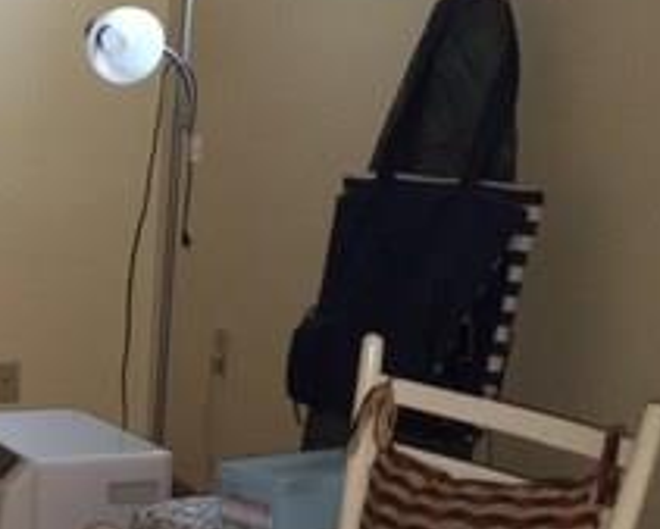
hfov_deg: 19.4
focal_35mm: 86
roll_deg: -0.5
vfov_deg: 17.9
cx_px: -328
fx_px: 1681
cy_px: 304
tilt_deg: -7.8
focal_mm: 4.15
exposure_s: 1/16
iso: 250
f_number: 2.2
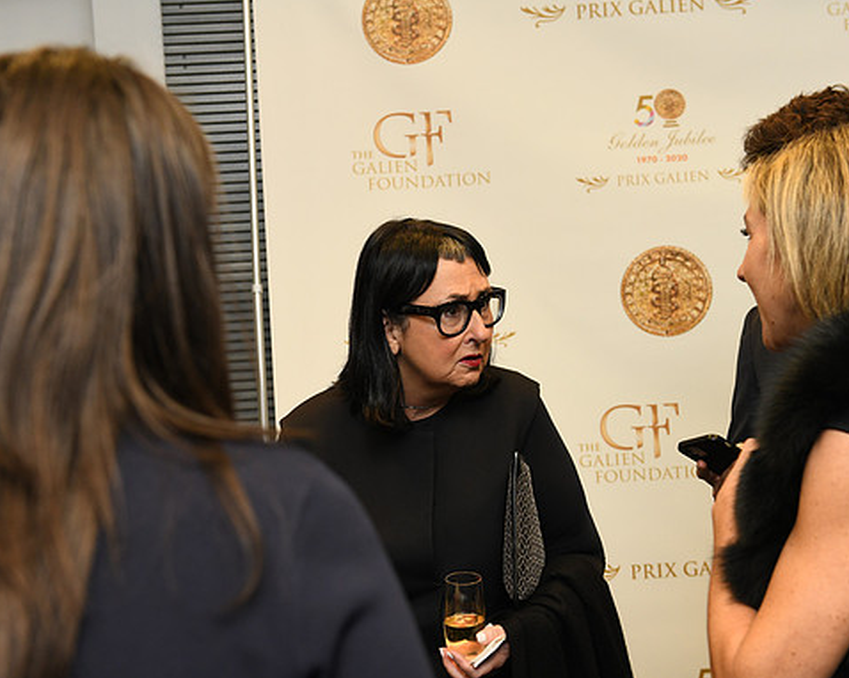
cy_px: 338
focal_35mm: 57
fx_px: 1432
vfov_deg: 26.7
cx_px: 451
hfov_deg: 33.0
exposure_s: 1/125
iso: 2000
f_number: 5.6
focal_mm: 50
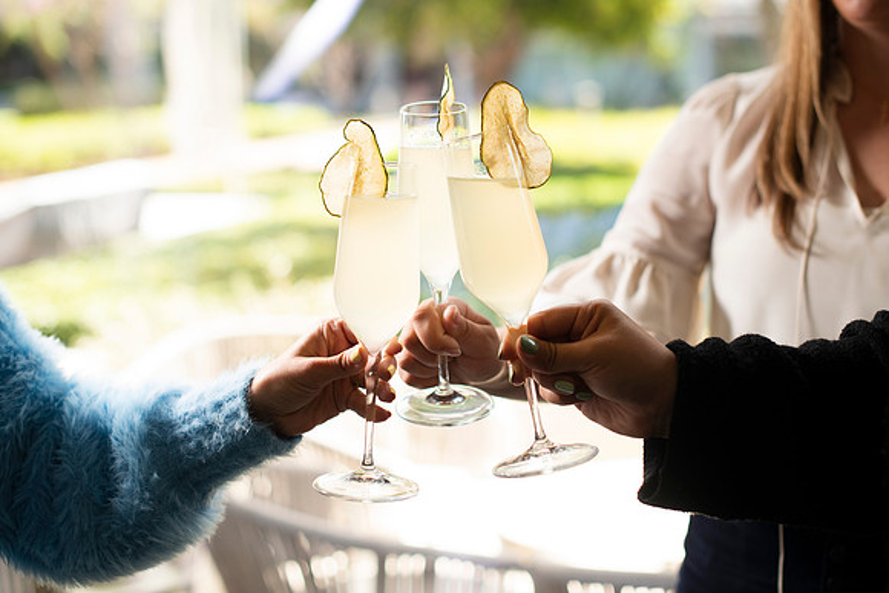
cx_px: 462
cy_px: 273
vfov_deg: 24.9
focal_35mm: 54
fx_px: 1340
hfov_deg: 36.7
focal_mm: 50
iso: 200
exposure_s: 1/200
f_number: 2.5
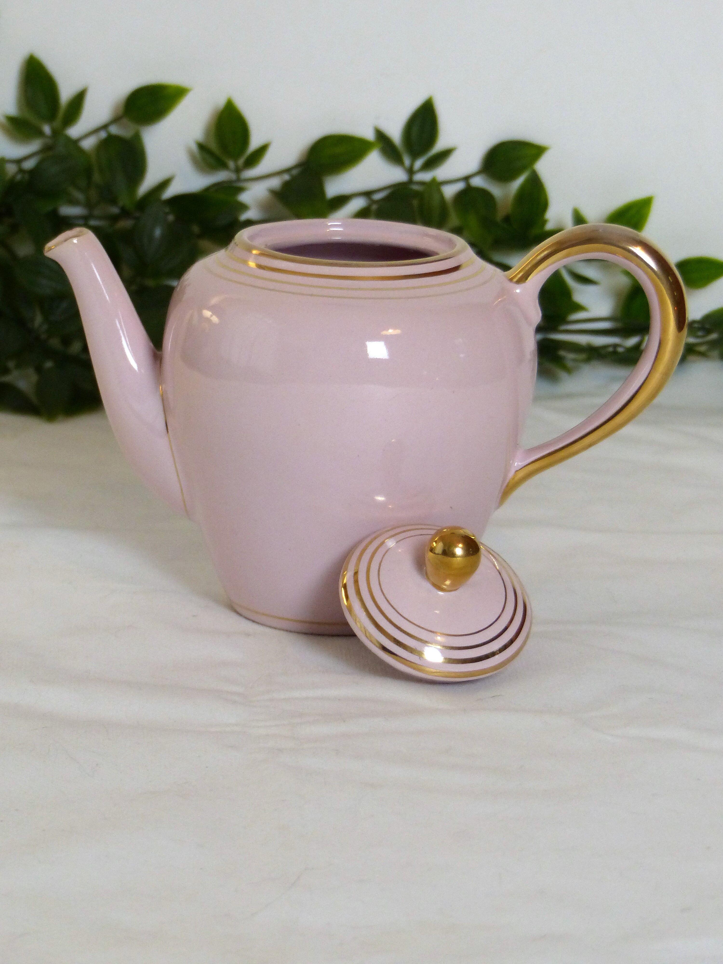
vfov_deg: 11.8
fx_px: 4651
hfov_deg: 8.9
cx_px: 362
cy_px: 482
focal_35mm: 167
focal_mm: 27.4
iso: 320
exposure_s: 1/80
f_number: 2.8
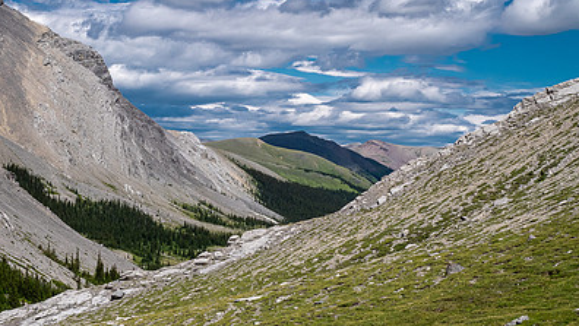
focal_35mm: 83
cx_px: 186
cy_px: 232
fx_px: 1275
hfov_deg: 25.4
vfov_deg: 14.5
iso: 200
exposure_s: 1/320
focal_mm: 26
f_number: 8
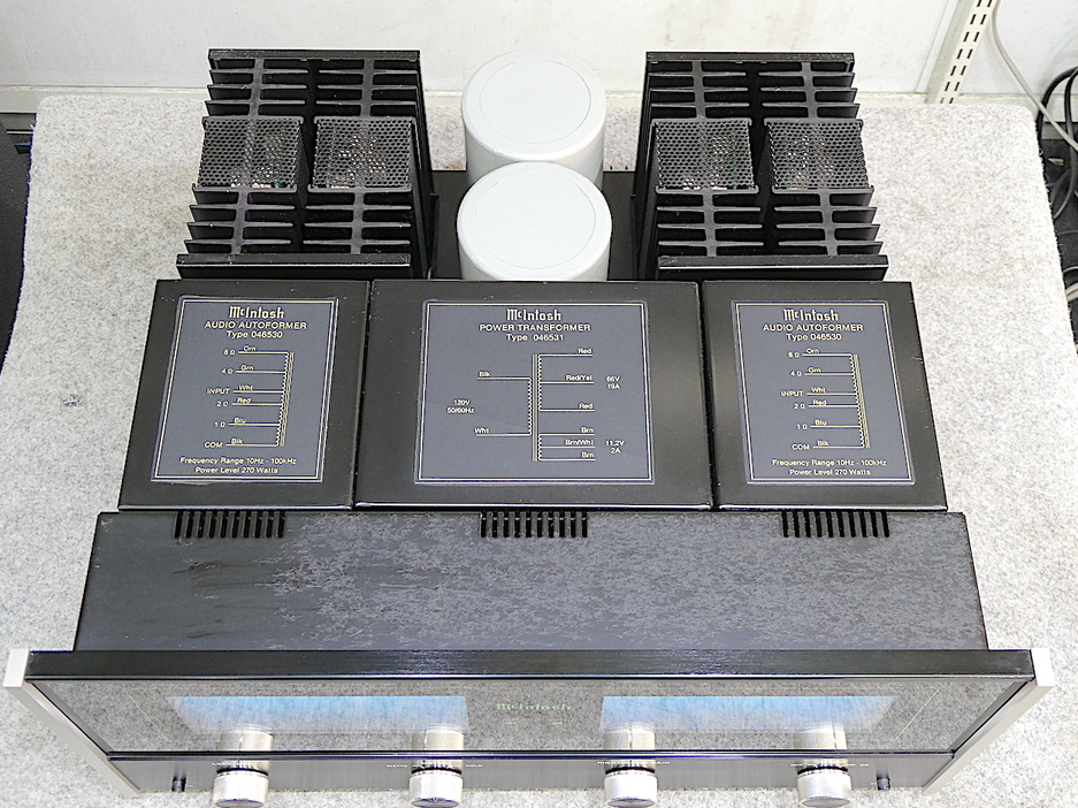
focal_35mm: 41
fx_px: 1276
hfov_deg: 45.8
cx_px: 529
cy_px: 412
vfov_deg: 35.1
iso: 200
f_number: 3.8
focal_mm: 7.2
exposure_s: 1/10
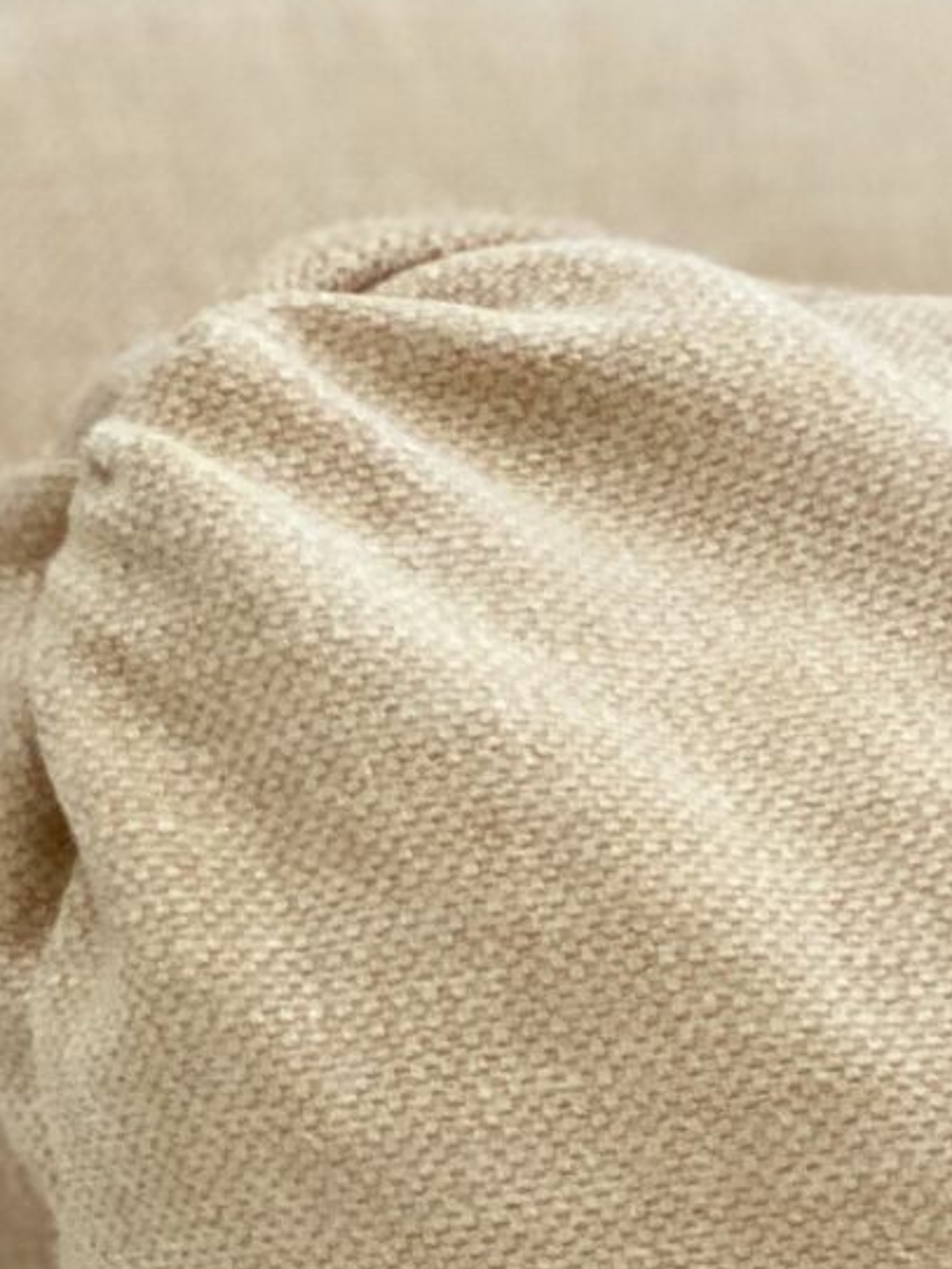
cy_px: 1356
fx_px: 9017
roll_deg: -4.4
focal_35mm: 246
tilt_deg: -19.0
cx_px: 281
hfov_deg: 6.0
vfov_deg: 8.0
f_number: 2
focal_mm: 6
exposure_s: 1/122
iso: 125
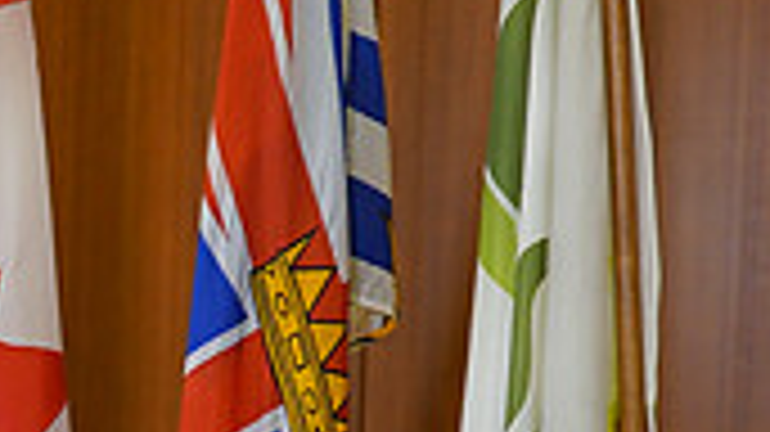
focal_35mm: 163
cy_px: 621
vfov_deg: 7.3
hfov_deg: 12.8
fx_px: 3326
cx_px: -248
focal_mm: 46
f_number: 4.5
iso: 1250
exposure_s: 1/160
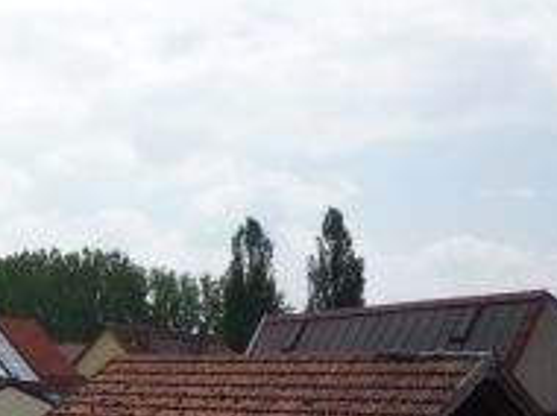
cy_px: 404
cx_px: -82
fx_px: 1302
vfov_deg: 17.8
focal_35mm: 81
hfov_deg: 22.5
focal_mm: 5.2
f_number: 5.6
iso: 100
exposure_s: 1/640
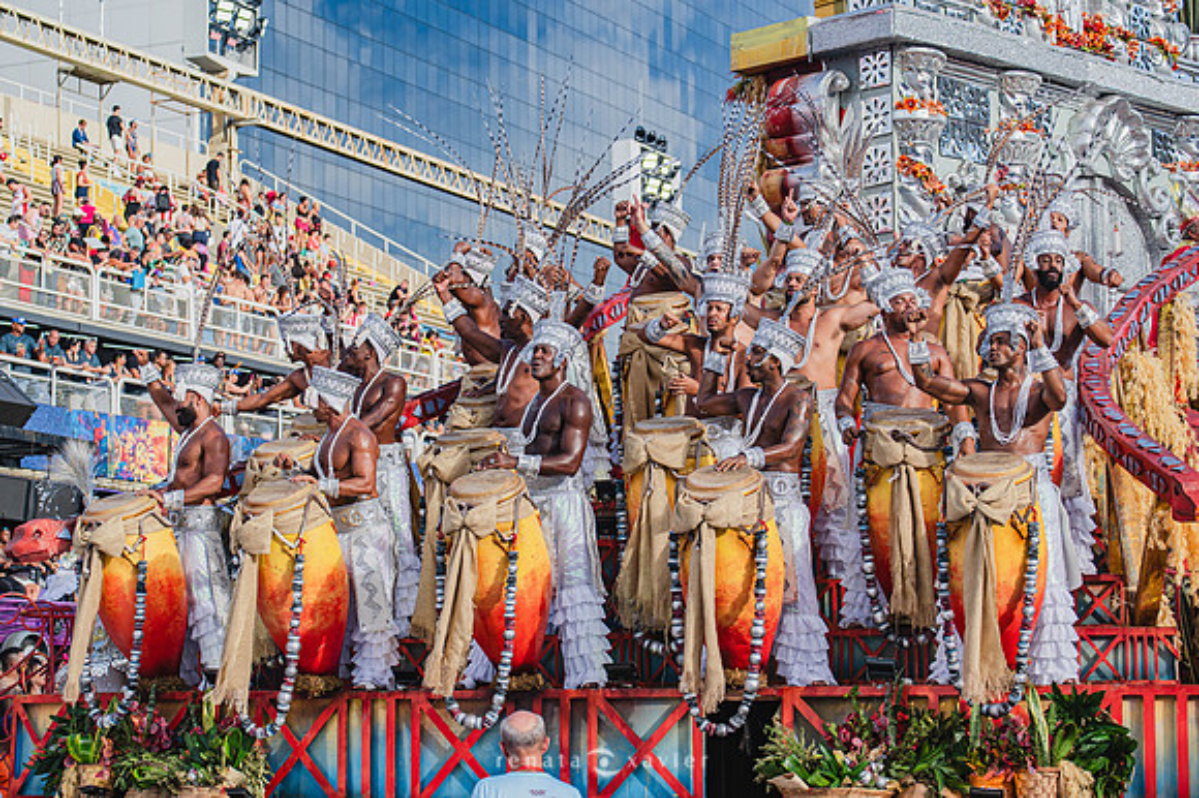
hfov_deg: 23.9
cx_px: 600
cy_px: 399
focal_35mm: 85
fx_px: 2829
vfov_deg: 16.1
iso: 400
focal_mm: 85
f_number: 5.6
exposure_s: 1/1600
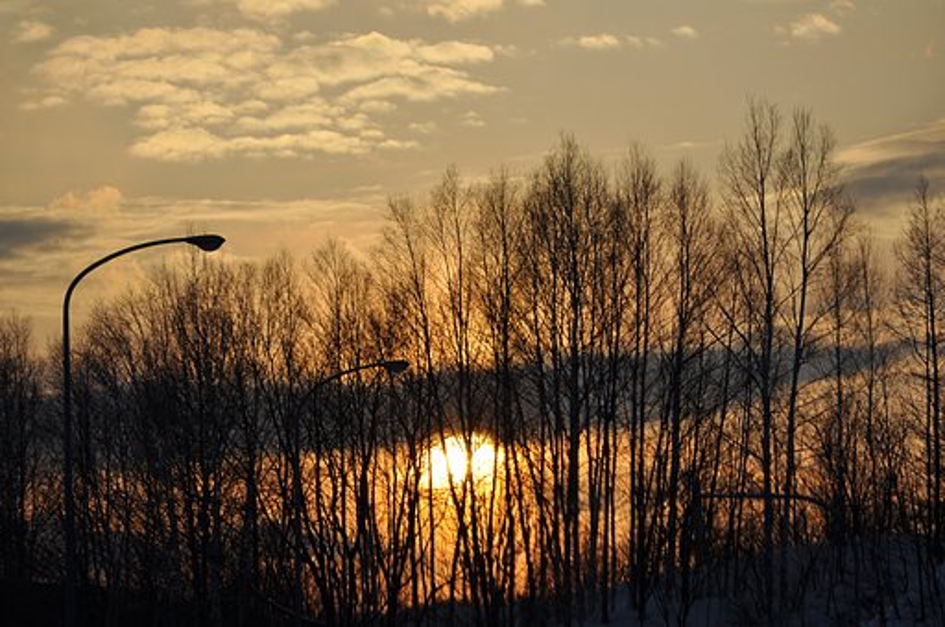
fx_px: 6882
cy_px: 314
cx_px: 472
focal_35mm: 262
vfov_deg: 5.2
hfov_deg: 7.9
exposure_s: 1/1250
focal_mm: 175
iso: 200
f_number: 9
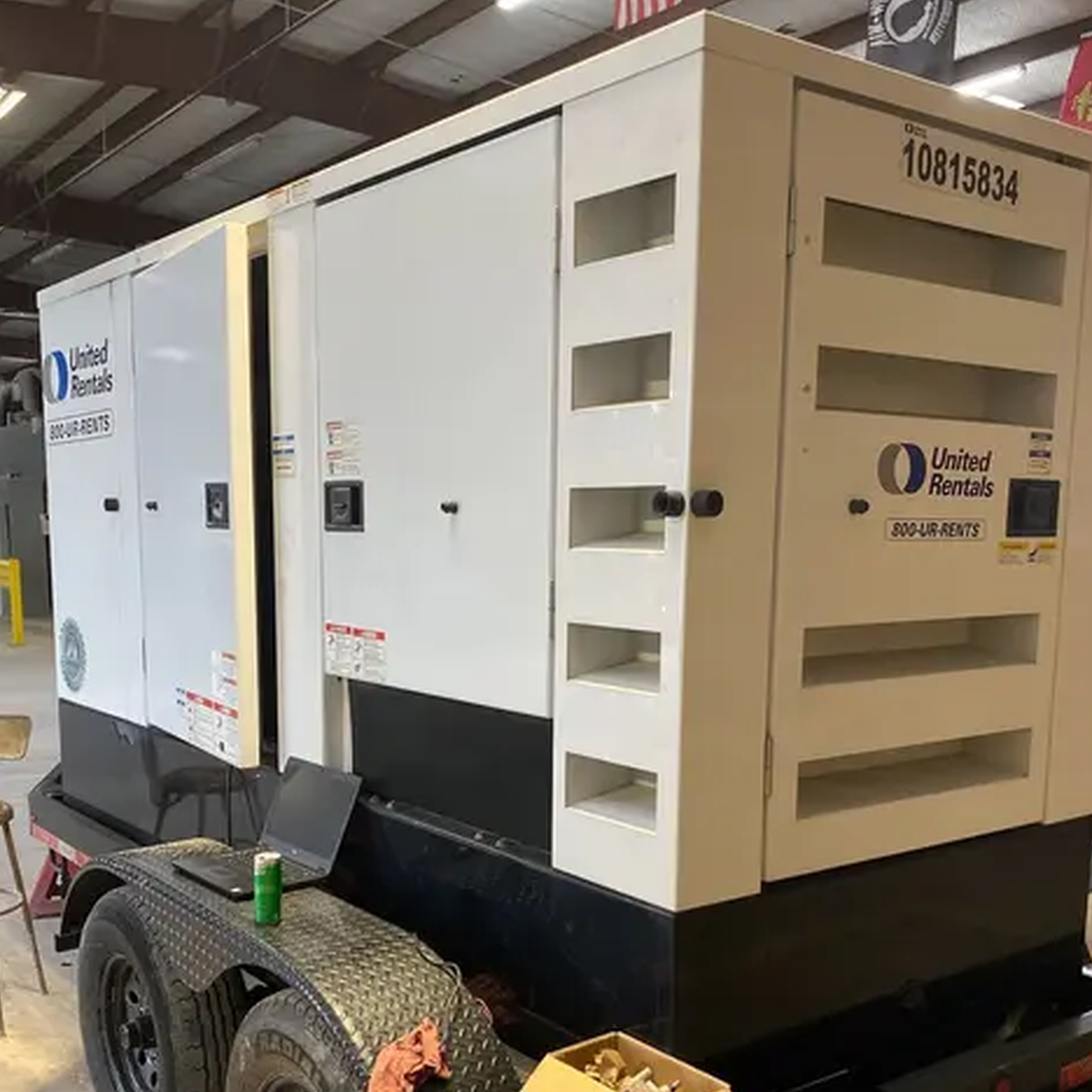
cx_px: 478
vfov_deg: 45.5
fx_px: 1285
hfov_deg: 45.9
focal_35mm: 36
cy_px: 713
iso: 160
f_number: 1.8
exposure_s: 1/60
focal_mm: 4.25
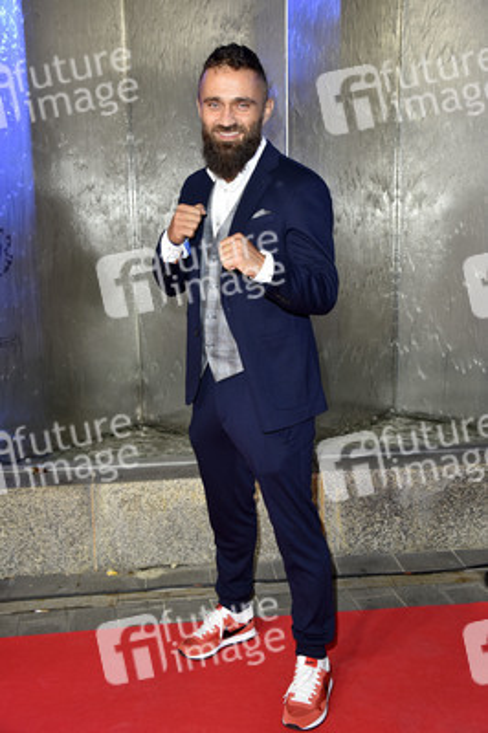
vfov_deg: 48.5
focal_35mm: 40
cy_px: 366
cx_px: 244
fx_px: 815
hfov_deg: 33.3
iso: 800
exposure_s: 1/125
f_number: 5.6
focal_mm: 40
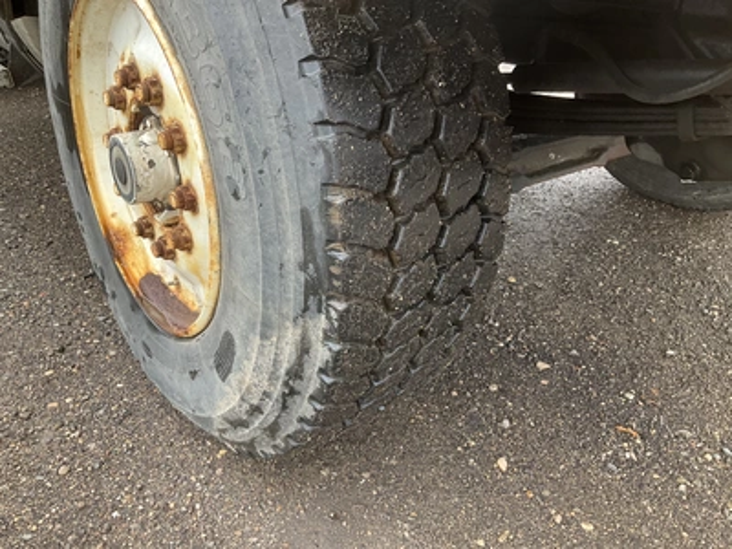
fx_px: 613
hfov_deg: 61.7
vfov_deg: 48.2
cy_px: 274
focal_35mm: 29
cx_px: 366
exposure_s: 1/122
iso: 50
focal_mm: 3
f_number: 1.8
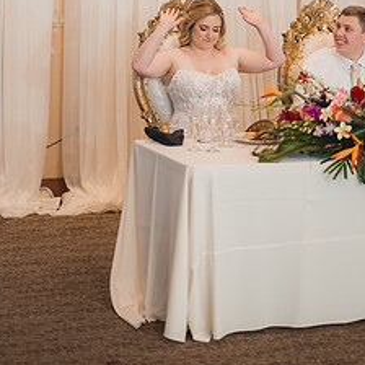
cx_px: 199
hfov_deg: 15.8
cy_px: 73
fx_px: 1312
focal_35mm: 110
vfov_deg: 15.7
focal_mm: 50
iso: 200
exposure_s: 1/250
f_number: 1.2
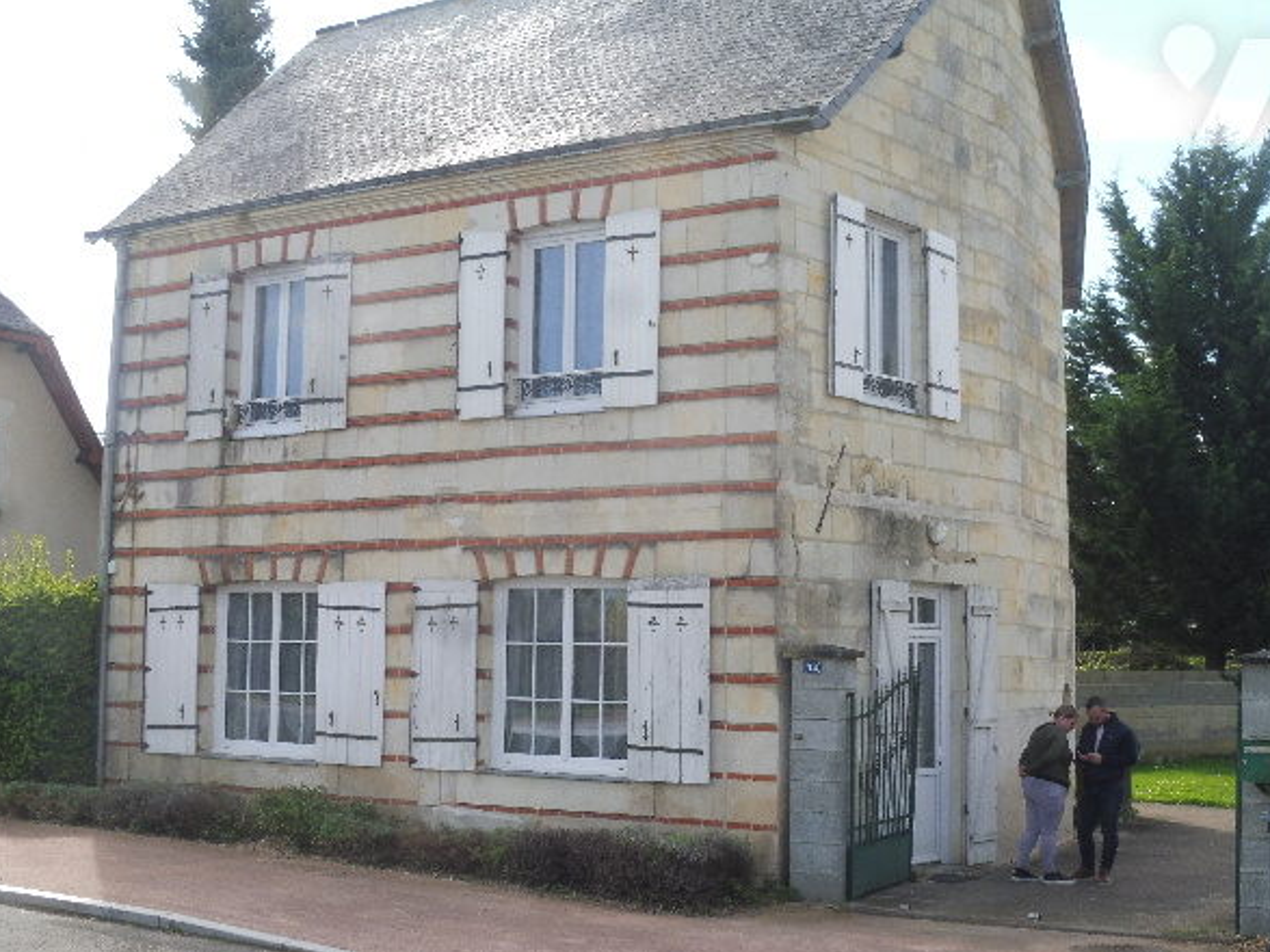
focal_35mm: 48
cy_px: 500
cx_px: 634
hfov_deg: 39.7
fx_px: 1761
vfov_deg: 30.3
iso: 100
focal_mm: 7.9
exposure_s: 1/320
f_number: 5
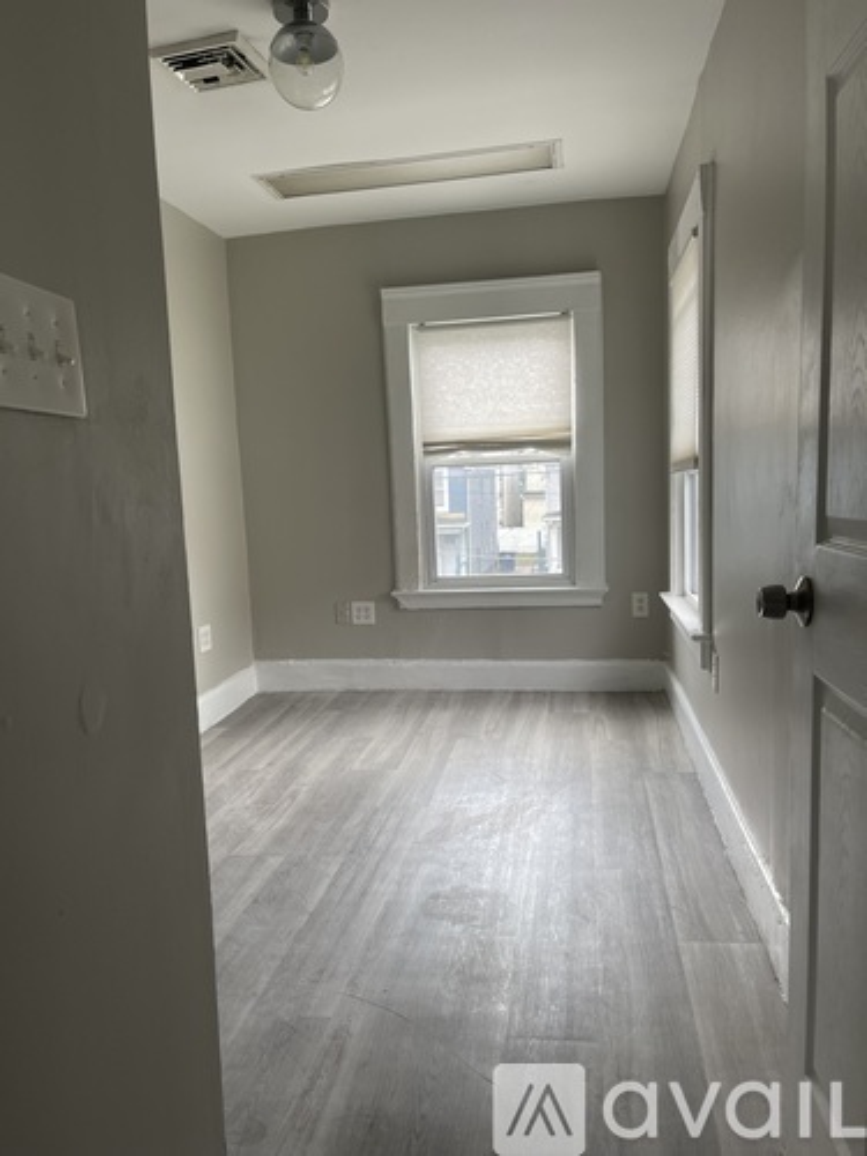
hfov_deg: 54.9
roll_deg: +2.4
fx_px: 835
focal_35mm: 25
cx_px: 434
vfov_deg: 69.4
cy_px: 578
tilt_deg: -6.6
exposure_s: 1/121
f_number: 1.6
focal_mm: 5.1
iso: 40
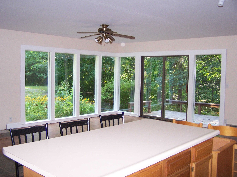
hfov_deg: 49.0
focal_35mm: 38
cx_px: 118
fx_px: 260
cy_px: 88
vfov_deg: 37.7
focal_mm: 6.3
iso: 140
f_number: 2.8
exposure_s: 1/60
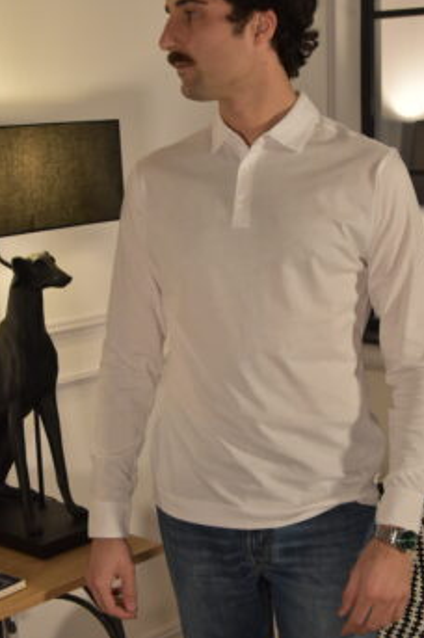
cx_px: 234
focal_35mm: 67
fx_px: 1186
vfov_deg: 30.1
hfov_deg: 20.3
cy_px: 296
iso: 1100
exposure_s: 1/125
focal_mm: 34
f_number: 4.2
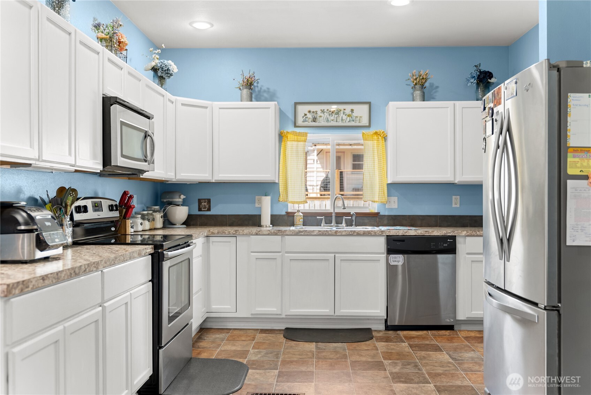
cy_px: 198
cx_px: 296
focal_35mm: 32
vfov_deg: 40.8
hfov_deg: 58.2
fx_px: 531
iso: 400
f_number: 2.8
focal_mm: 32.3
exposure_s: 1/15
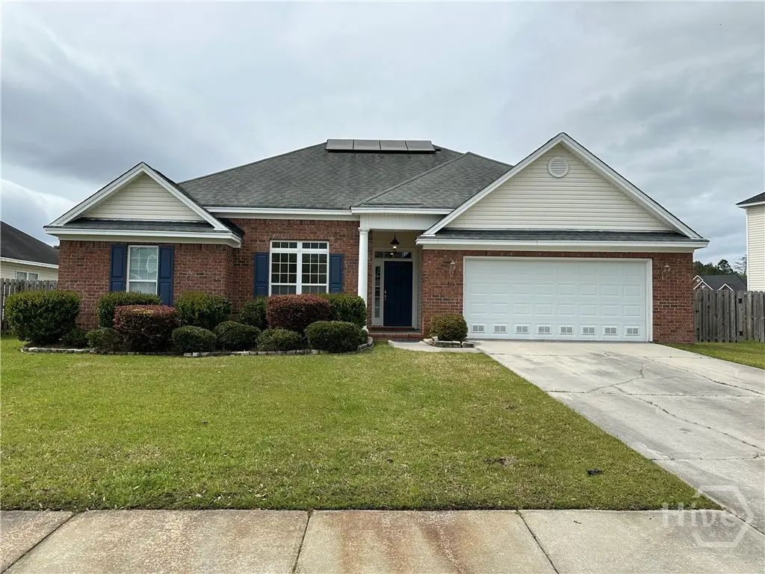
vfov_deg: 56.8
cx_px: 382
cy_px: 287
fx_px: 530
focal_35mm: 24
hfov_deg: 71.6
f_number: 1.78
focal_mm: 6.86
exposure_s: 1/6623
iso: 80
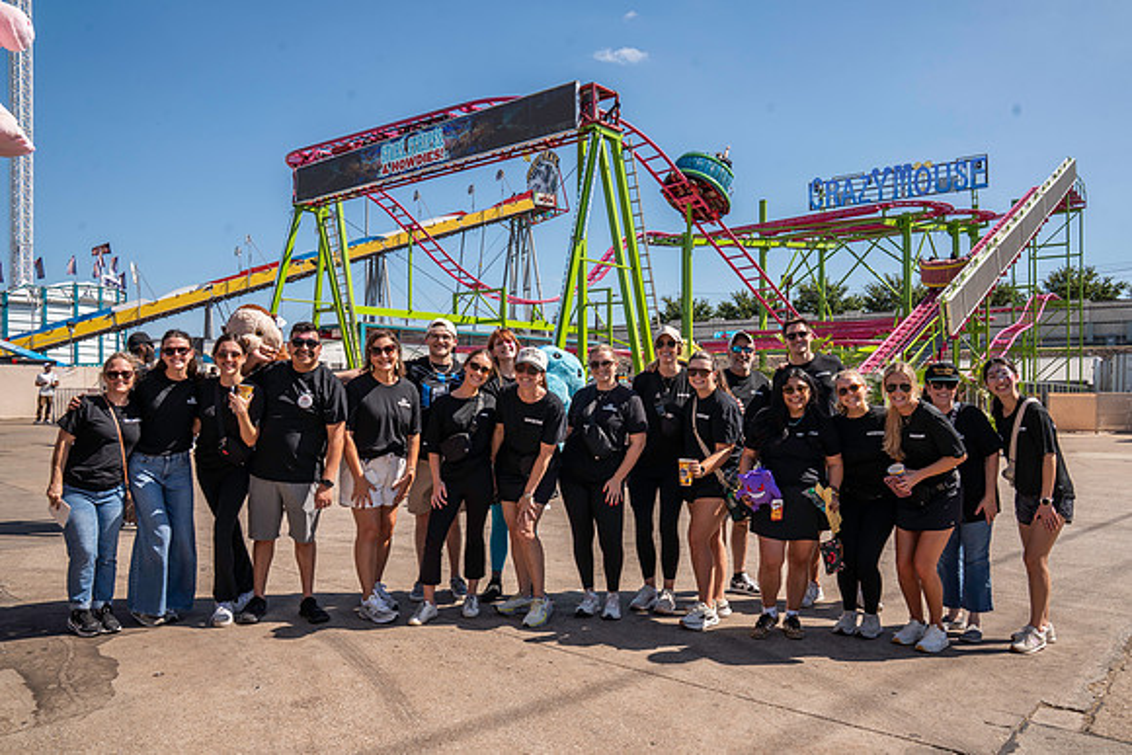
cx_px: 611
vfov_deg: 47.9
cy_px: 408
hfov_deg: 67.3
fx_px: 849
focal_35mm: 27
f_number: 10
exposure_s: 1/200
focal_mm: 25
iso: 100
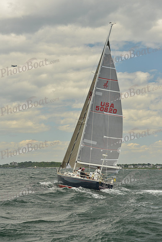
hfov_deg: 18.2
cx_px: 81
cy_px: 121
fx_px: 506
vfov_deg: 27.0
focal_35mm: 75
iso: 400
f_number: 5.6
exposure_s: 1/800
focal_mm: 75
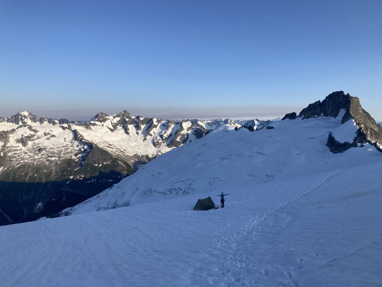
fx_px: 309
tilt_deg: -3.2
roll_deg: -1.3
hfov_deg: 63.4
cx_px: 191
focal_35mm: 28
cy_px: 144
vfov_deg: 49.7
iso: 20
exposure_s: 1/1548
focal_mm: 3.99
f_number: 1.8
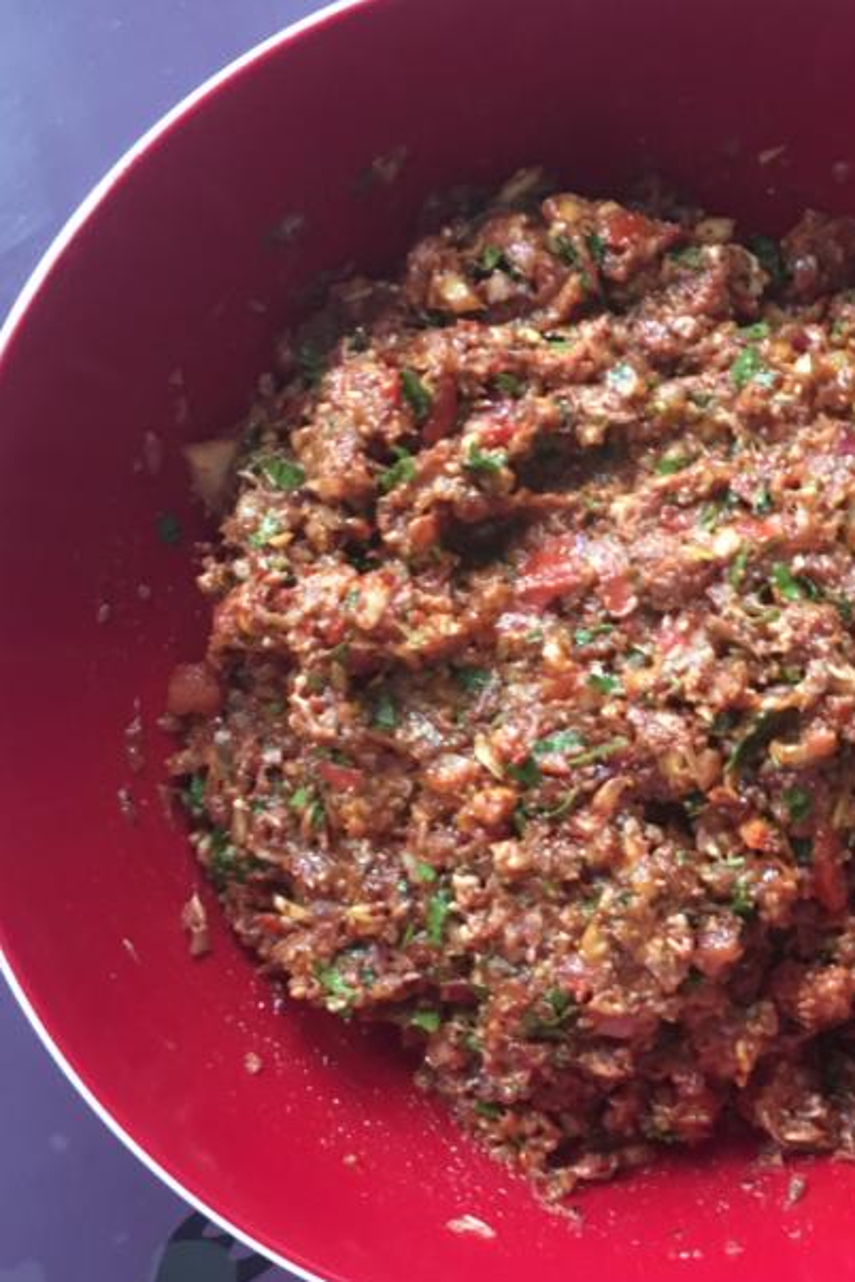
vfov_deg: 42.7
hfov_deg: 28.9
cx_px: 630
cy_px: 704
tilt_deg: -85.5
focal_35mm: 46
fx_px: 1639
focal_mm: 4.15
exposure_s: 1/17
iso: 400
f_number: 2.2
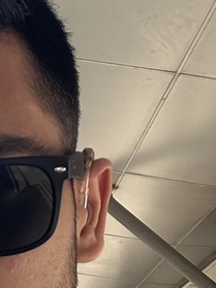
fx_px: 824
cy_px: 311
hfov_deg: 14.7
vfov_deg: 19.1
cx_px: -6
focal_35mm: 99
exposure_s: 1/440
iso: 25
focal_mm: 2.69
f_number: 1.9
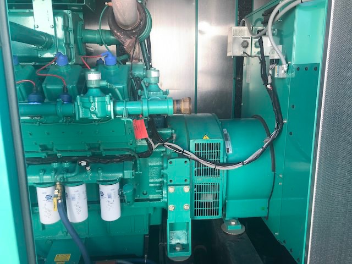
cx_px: 176
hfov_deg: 63.4
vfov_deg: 49.7
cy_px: 132
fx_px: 285
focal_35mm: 28
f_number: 1.8
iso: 20
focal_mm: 3.99
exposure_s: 1/129
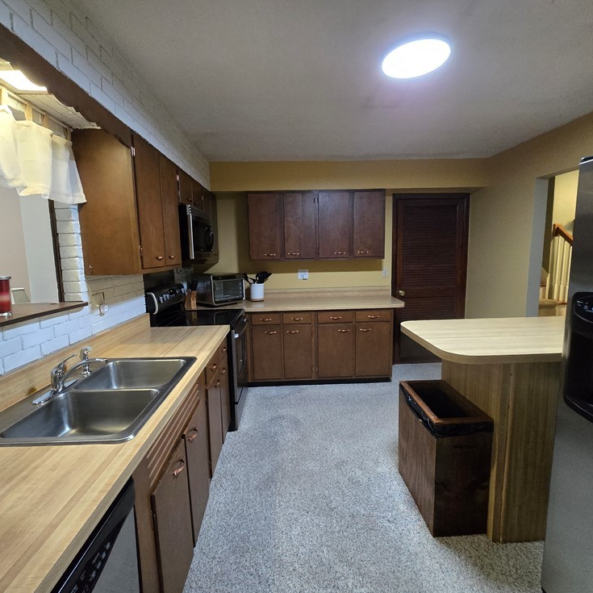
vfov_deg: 87.4
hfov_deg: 87.4
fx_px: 310
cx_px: 299
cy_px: 294
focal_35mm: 16
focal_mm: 2.2
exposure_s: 1/60
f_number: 2.2
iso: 1000
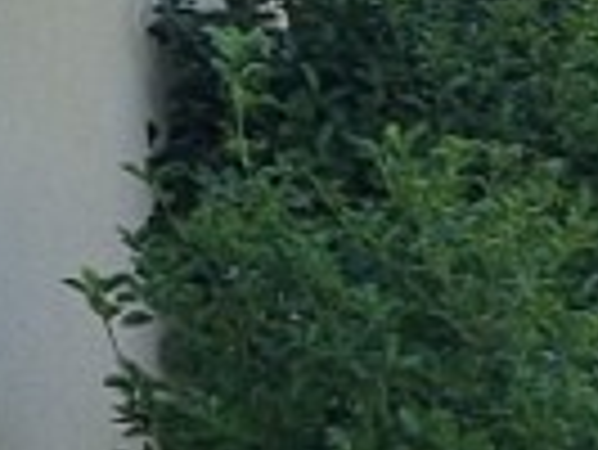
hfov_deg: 8.4
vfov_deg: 7.8
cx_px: -1394
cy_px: -333
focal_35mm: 185
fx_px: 3199
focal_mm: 5.23
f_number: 1.8
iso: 50
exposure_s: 1/135
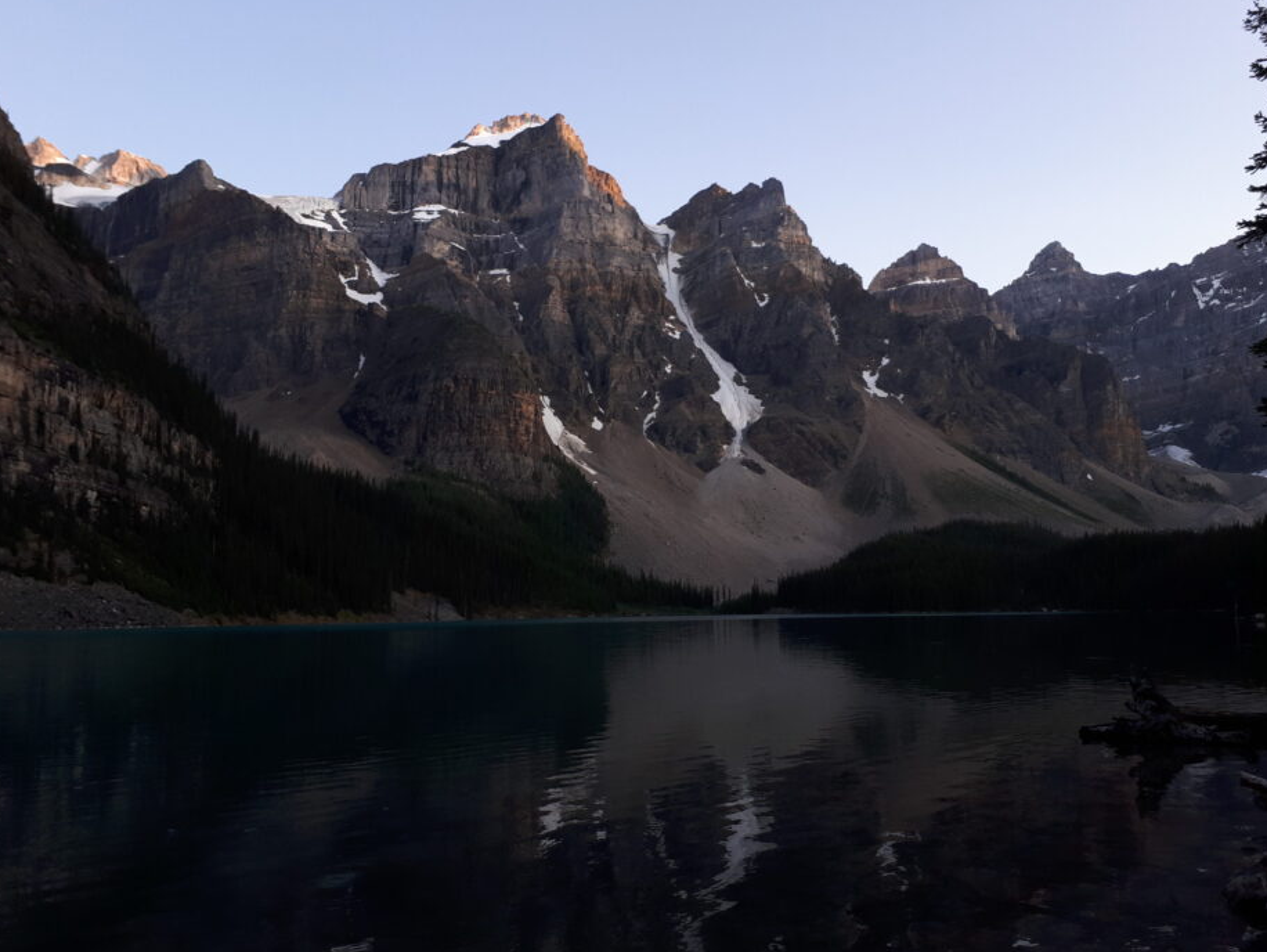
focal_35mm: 28
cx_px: 647
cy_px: 485
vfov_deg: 49.8
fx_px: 1025
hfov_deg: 63.4
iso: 40
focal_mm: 3.6
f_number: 1.9
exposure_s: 1/106
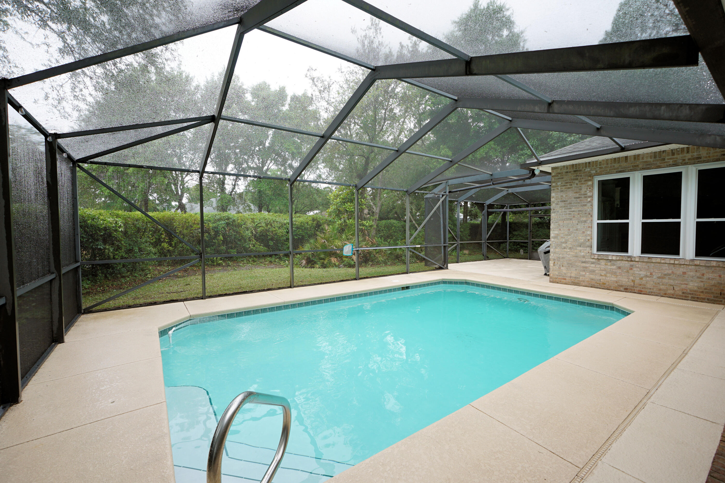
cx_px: 362
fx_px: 302
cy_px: 242
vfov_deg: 77.3
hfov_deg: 100.4
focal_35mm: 15
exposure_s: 1/60
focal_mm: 10
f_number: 4.5
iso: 100
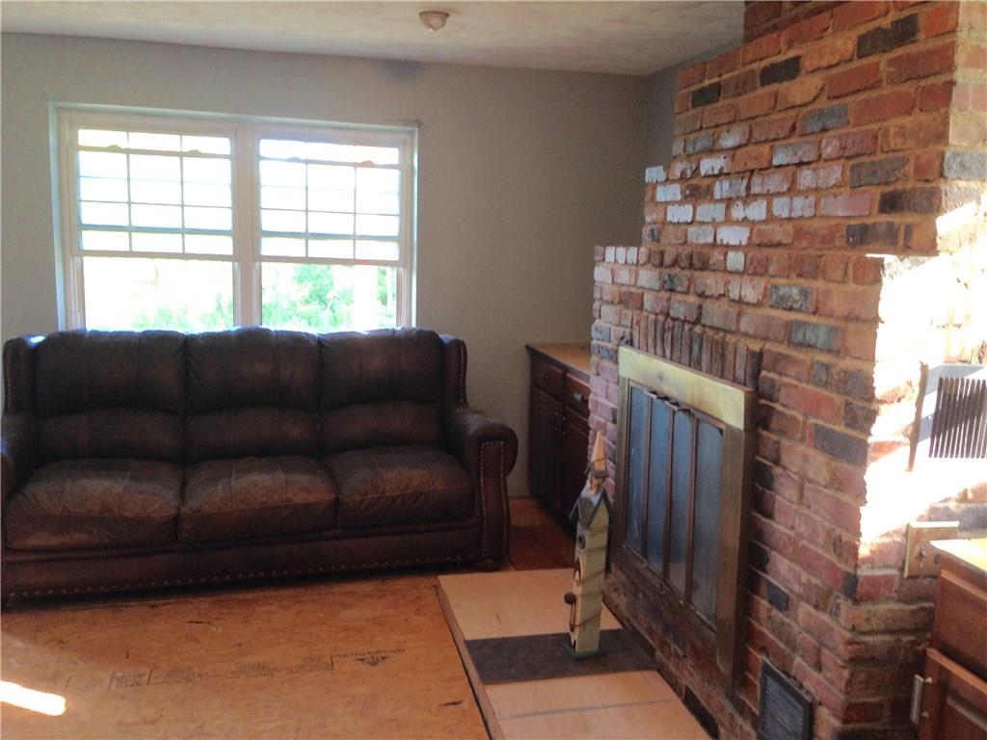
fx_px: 941
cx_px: 494
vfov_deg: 42.9
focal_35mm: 33
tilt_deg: -8.4
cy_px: 370
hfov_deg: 55.4
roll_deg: -1.4
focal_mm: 4.12
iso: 80
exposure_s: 1/20
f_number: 2.4
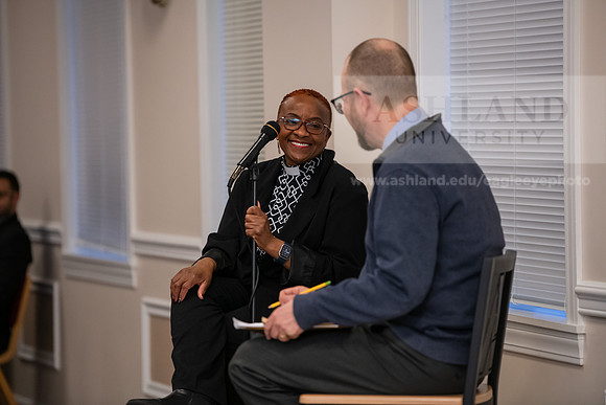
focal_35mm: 175
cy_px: 202
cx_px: 303
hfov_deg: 11.7
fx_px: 2946
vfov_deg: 7.9
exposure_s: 1/200
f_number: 3.2
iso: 2000
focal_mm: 175
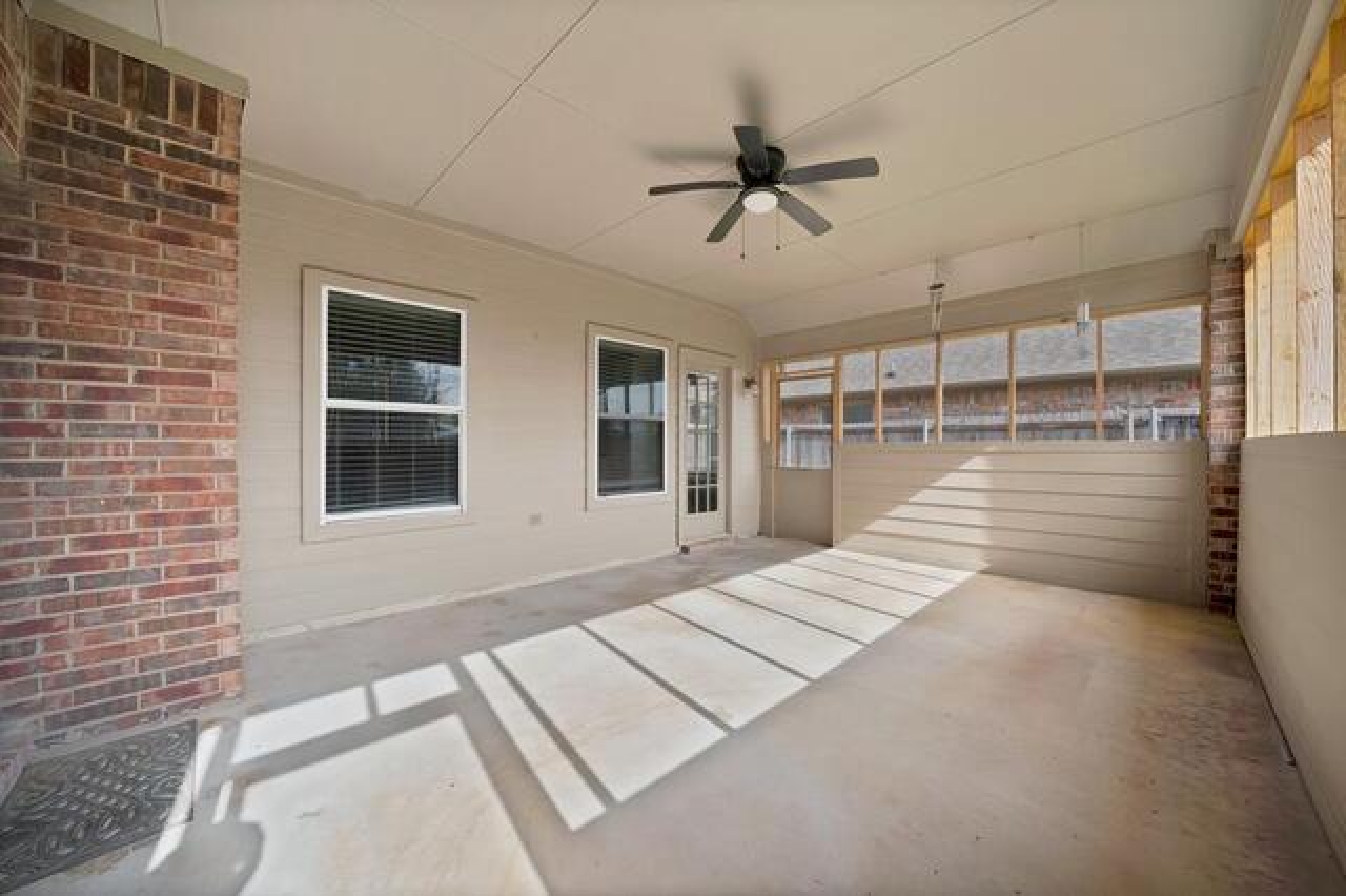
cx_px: 673
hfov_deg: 112.6
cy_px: 448
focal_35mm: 12
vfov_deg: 89.9
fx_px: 448
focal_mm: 12
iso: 640
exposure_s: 1/60
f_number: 9
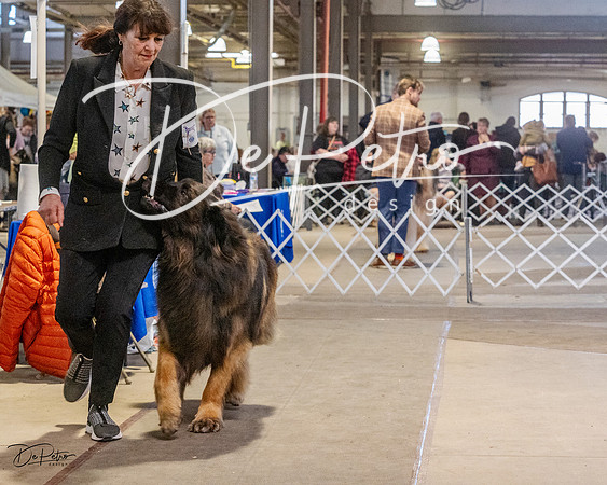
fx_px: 1607
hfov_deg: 21.4
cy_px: 210
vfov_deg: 17.2
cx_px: 298
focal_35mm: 89
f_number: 5.6
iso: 6400
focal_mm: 70
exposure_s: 1/320
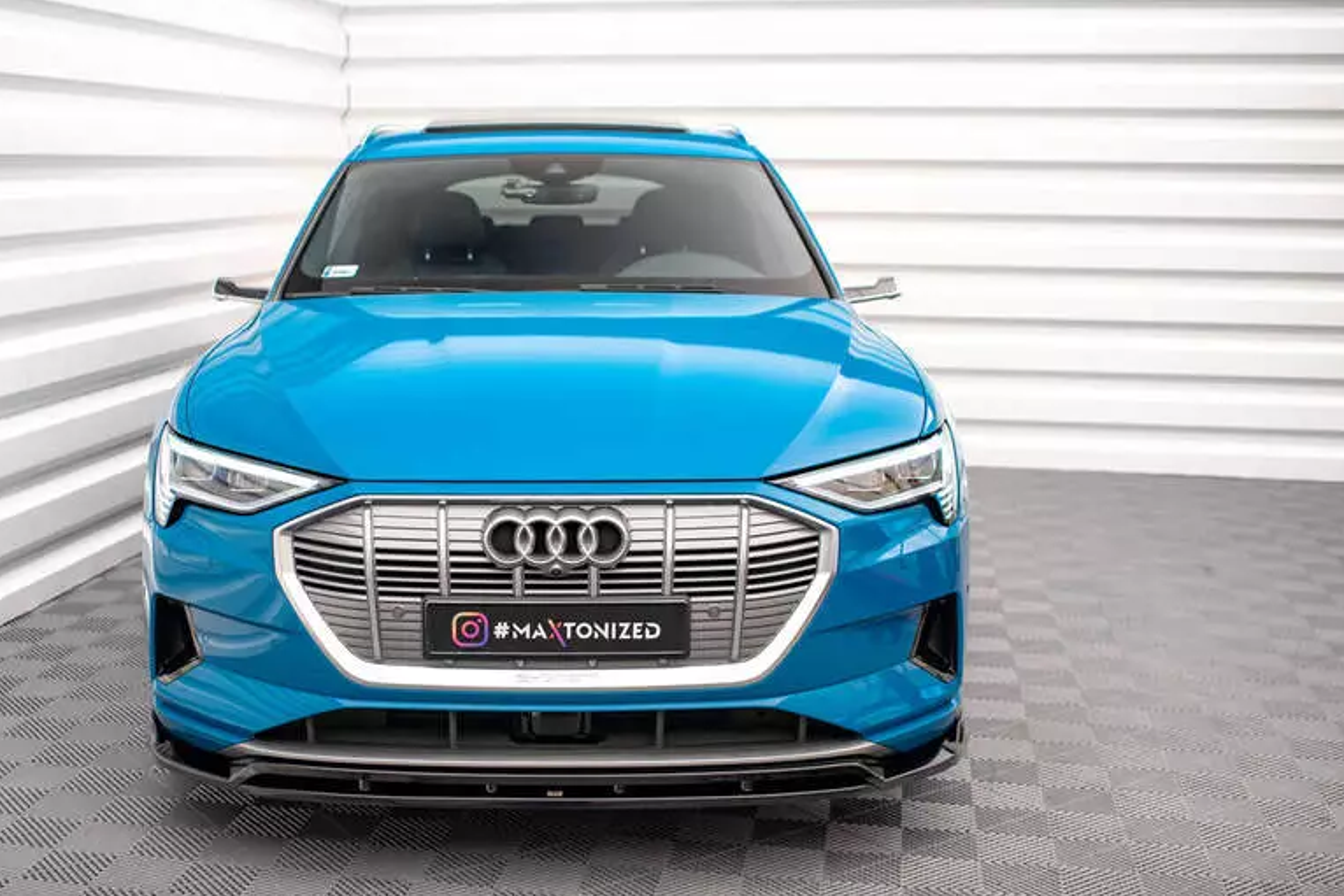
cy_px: 568
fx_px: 1718
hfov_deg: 42.6
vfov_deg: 29.1
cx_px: 560
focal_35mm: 46
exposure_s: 1/100
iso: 1000
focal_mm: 35
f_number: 2.5
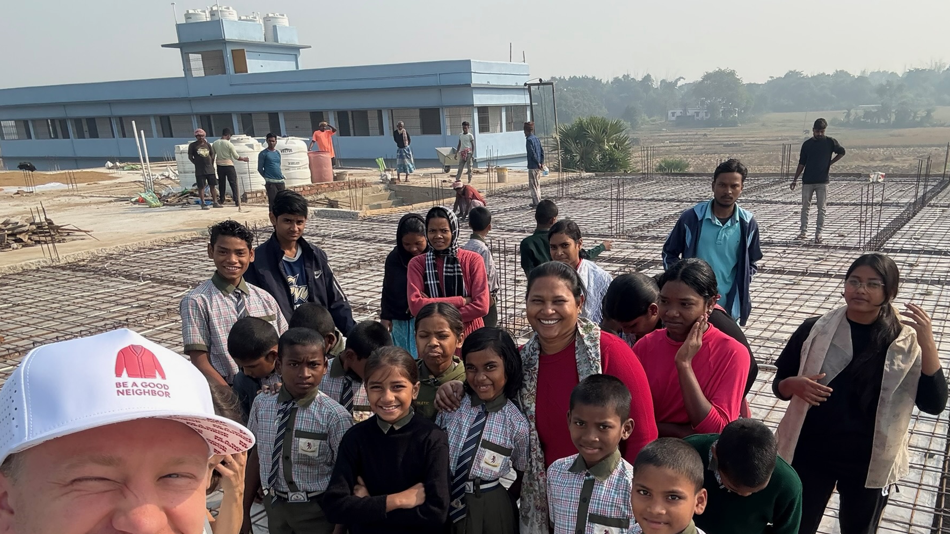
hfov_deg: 65.9
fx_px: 730
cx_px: 531
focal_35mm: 29
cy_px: 378
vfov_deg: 39.4
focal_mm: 2.69
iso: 40
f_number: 1.9
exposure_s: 1/1018
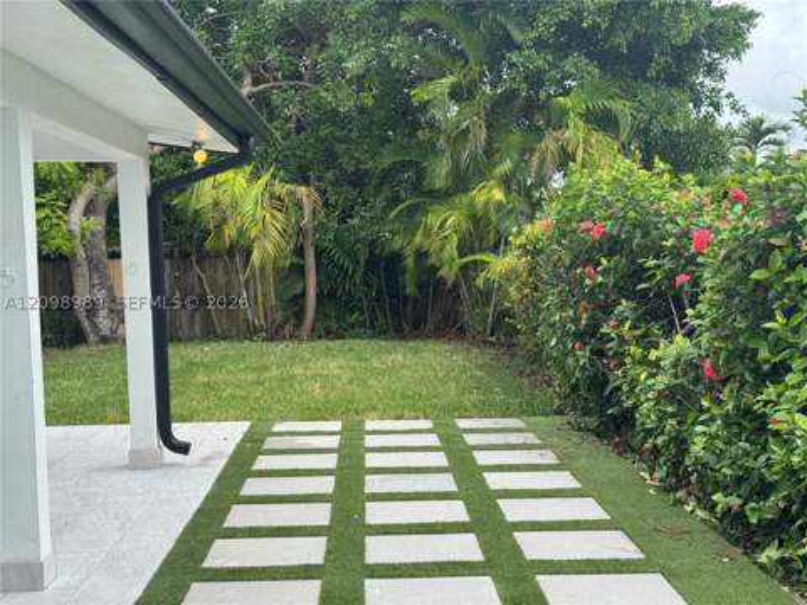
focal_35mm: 48
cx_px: 404
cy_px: 302
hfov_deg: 39.7
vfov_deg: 30.3
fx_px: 1119
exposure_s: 1/1458
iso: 64
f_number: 1.78
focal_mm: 6.76
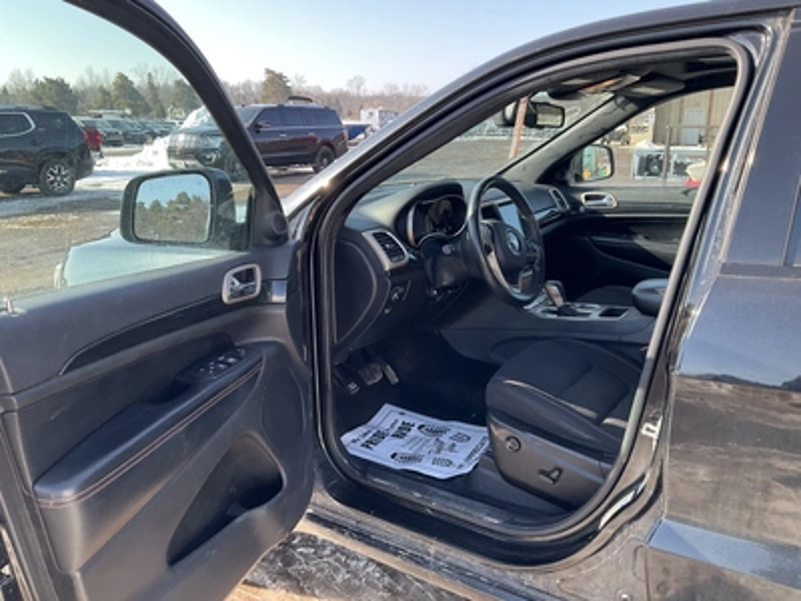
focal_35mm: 29
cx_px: 400
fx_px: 671
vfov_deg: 48.2
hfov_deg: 61.7
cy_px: 300
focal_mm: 3
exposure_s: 1/224
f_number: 1.8
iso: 20
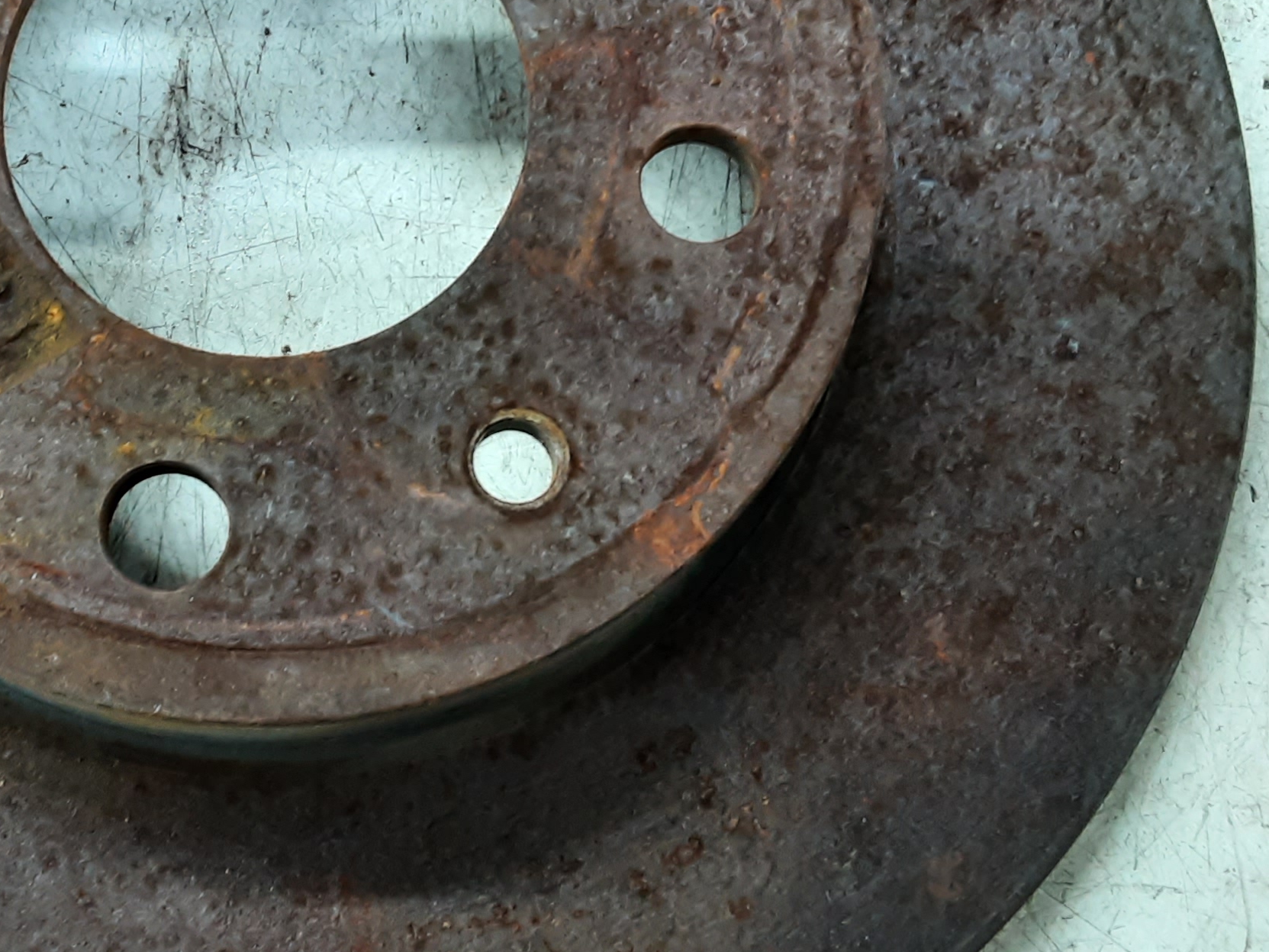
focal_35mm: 53
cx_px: 286
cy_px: 290
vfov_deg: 27.3
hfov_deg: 35.2
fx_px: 1943
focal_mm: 2.91
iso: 160
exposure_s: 1/33
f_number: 1.9
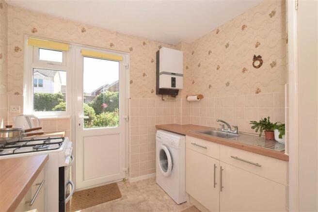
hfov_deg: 100.4
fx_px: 132
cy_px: 106
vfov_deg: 77.3
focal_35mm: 15
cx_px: 159
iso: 400
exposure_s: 1/125
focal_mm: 10
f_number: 10
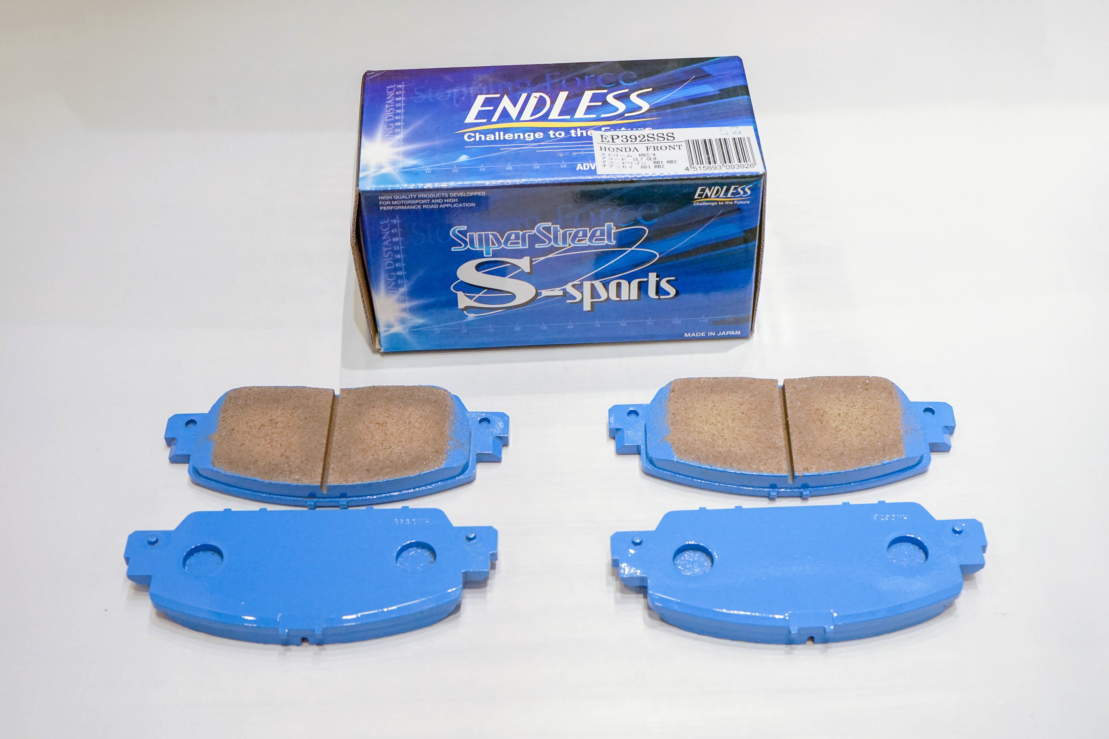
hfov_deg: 40.3
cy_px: 370
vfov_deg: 27.5
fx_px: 1509
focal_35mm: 49
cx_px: 554
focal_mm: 49
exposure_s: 1/50
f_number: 8
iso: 2000
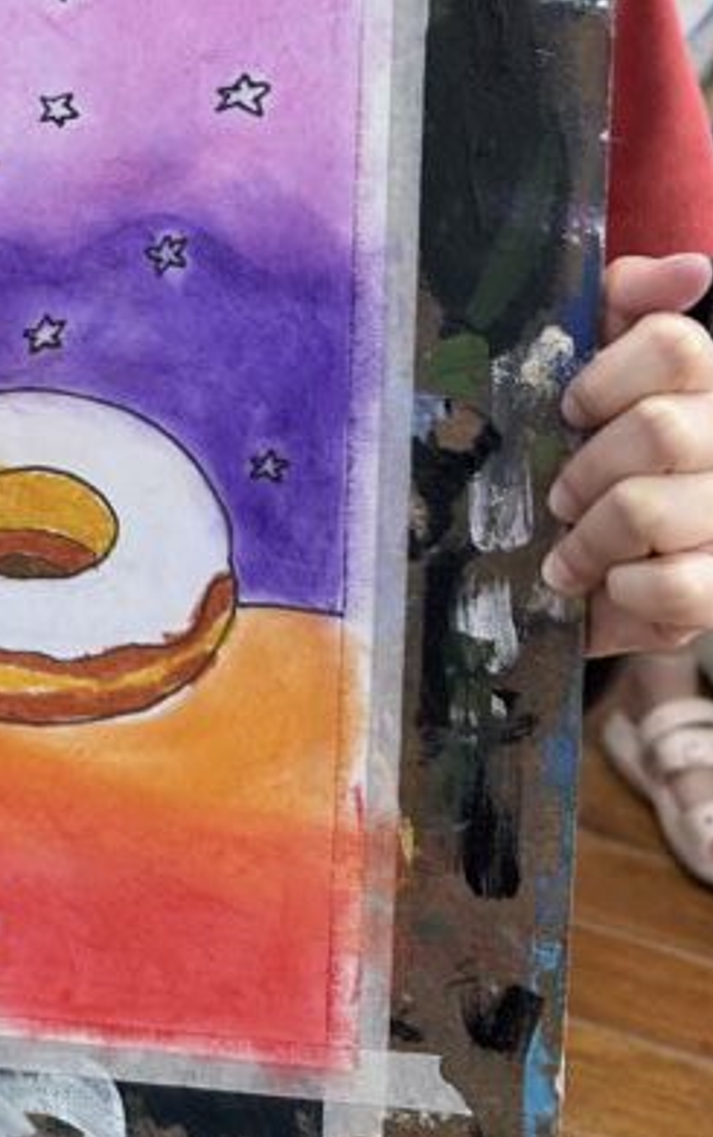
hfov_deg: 18.5
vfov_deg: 29.1
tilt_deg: -13.9
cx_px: -236
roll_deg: -5.5
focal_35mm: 65
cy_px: -41
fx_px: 2017
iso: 80
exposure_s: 1/100
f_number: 1.78
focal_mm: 6.86
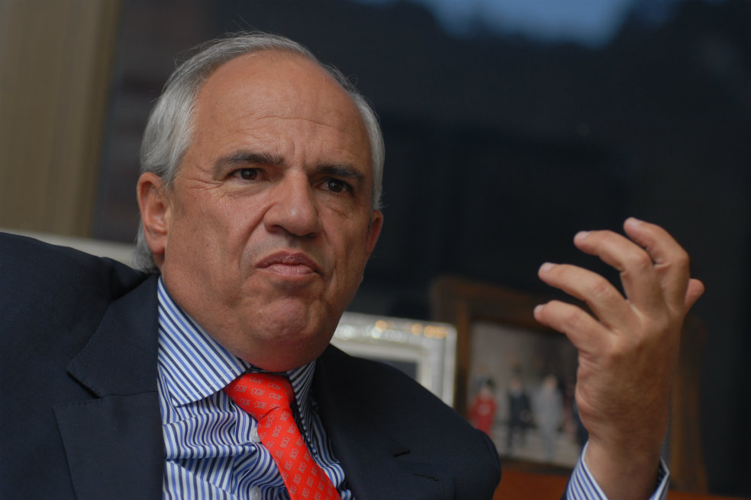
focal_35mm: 129
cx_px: 376
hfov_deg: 15.9
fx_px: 2690
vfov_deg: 10.6
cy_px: 250
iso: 200
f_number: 4
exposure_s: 1/60
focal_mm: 86
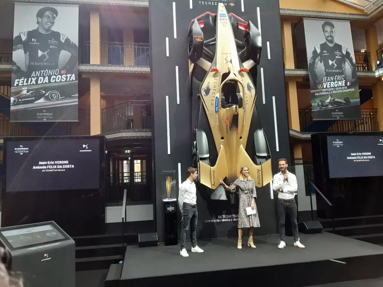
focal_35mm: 26
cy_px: 144
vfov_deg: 53.1
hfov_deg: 67.3
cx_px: 192
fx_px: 288
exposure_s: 1/50
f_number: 1.7
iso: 100
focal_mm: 3.92
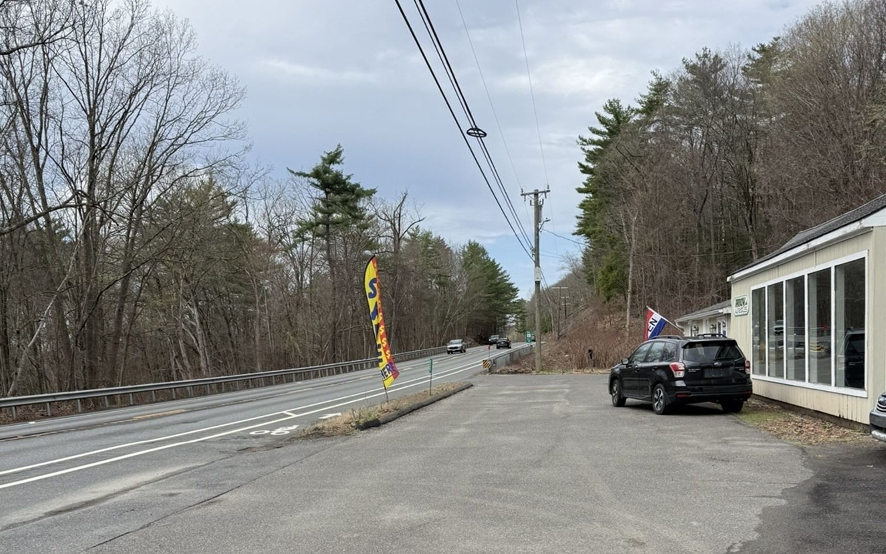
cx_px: 442
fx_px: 821
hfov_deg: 56.7
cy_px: 432
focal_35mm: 34
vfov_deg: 36.2
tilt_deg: -5.2
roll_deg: +2.7
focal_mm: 6.76
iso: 80
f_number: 1.78
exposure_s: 1/3953
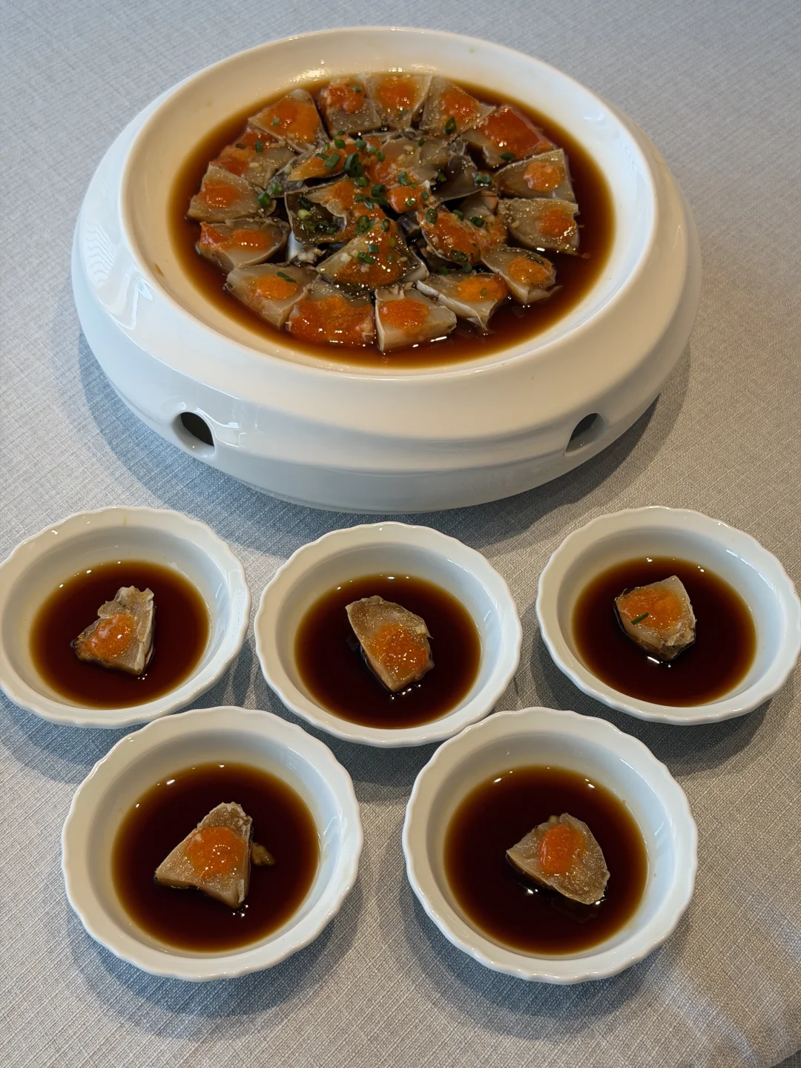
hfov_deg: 30.3
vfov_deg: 39.7
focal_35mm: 48
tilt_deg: -52.5
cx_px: 400
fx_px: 1481
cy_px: 534
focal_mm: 6.76
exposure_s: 1/227
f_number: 1.78
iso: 50
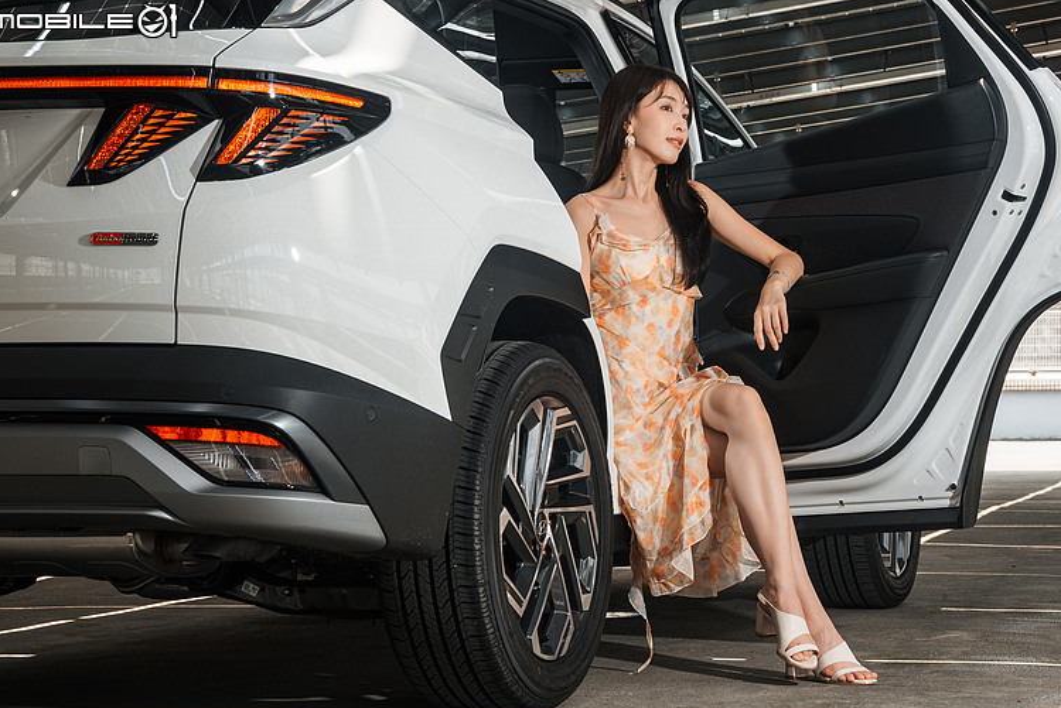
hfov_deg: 26.0
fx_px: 2300
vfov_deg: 17.5
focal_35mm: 78
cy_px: 364
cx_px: 526
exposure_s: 1/40
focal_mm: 75
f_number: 5.6
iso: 400
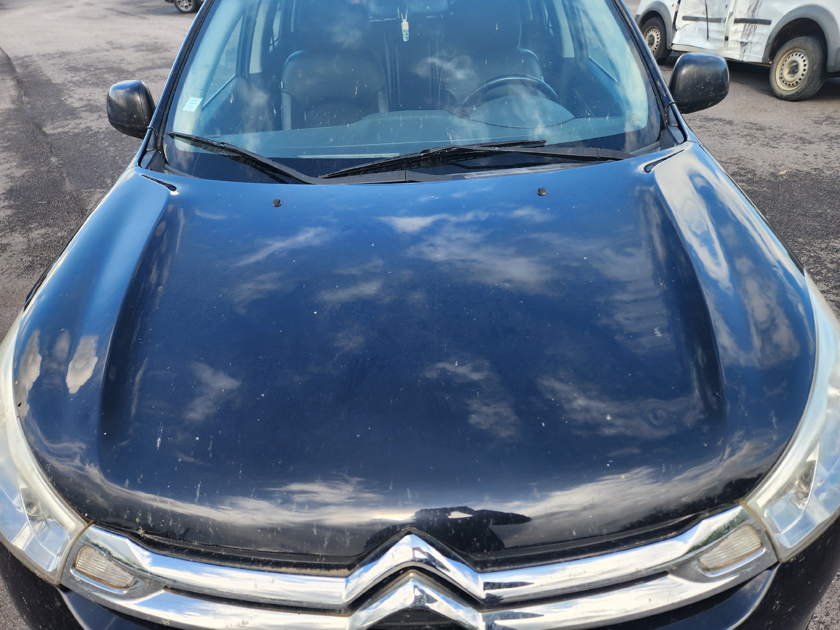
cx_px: 420
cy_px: 315
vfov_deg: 58.9
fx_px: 558
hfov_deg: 73.9
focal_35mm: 23
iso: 20
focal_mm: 5.4
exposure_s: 1/294
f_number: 1.8
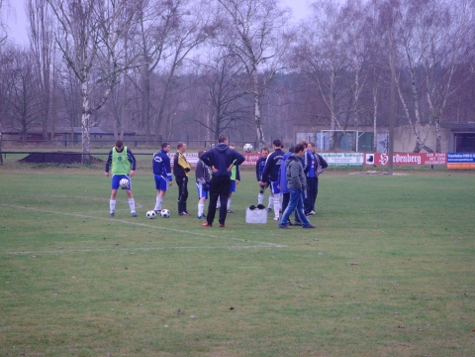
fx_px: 1674
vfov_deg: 12.1
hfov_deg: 16.1
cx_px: 234
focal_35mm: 122
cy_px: 180
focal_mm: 19.8
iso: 160
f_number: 4.5
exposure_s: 1/60
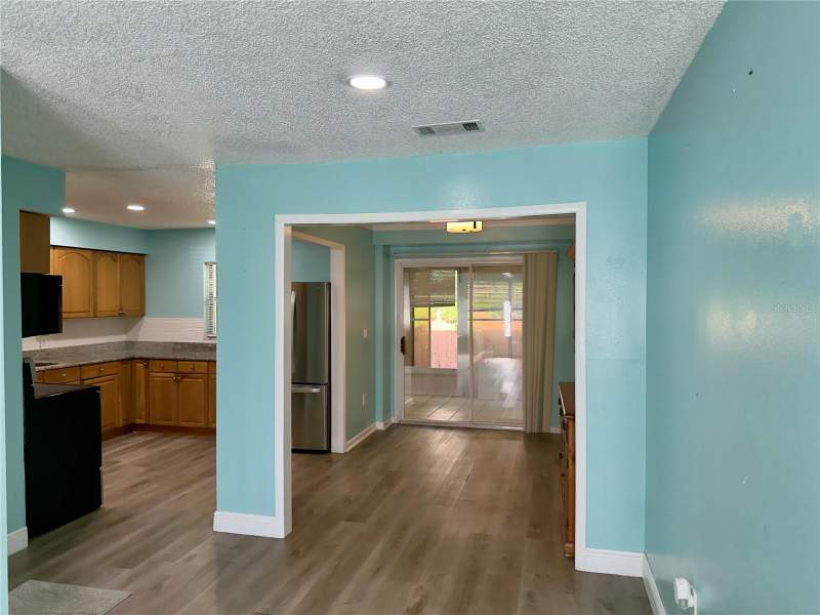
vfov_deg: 56.8
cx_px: 410
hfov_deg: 71.6
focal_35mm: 24
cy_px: 308
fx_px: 569
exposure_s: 1/138
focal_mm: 6.76
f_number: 1.78
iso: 125
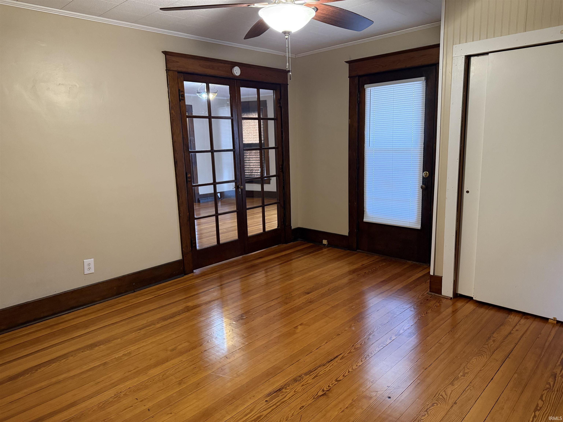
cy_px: 211
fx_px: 390
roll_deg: +1.6
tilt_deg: -9.7
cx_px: 282
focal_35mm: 24
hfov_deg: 71.6
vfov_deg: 56.8
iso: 500
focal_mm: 6.76
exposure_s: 1/60
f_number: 1.78
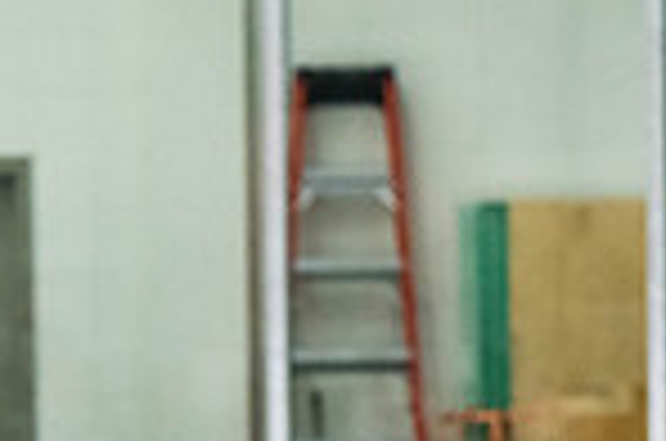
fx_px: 8381
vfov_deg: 3.0
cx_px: 329
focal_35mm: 454
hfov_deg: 4.6
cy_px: 825
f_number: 2.8
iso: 2800
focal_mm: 105
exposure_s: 1/640
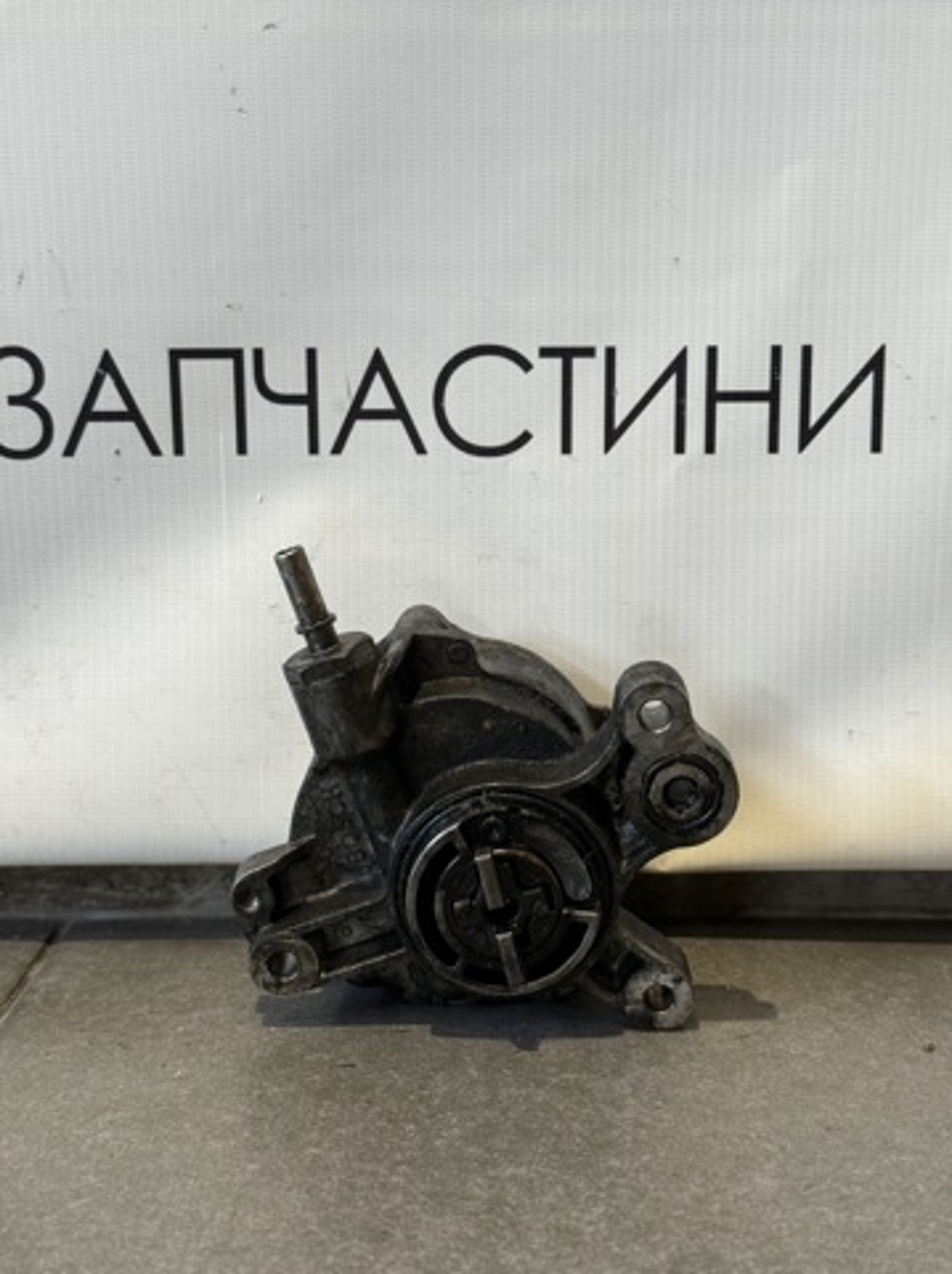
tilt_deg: -10.6
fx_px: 1763
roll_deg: -0.5
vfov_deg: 39.7
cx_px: 476
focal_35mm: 48
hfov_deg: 30.2
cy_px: 637
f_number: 1.78
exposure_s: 1/50
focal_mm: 6.76
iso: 80
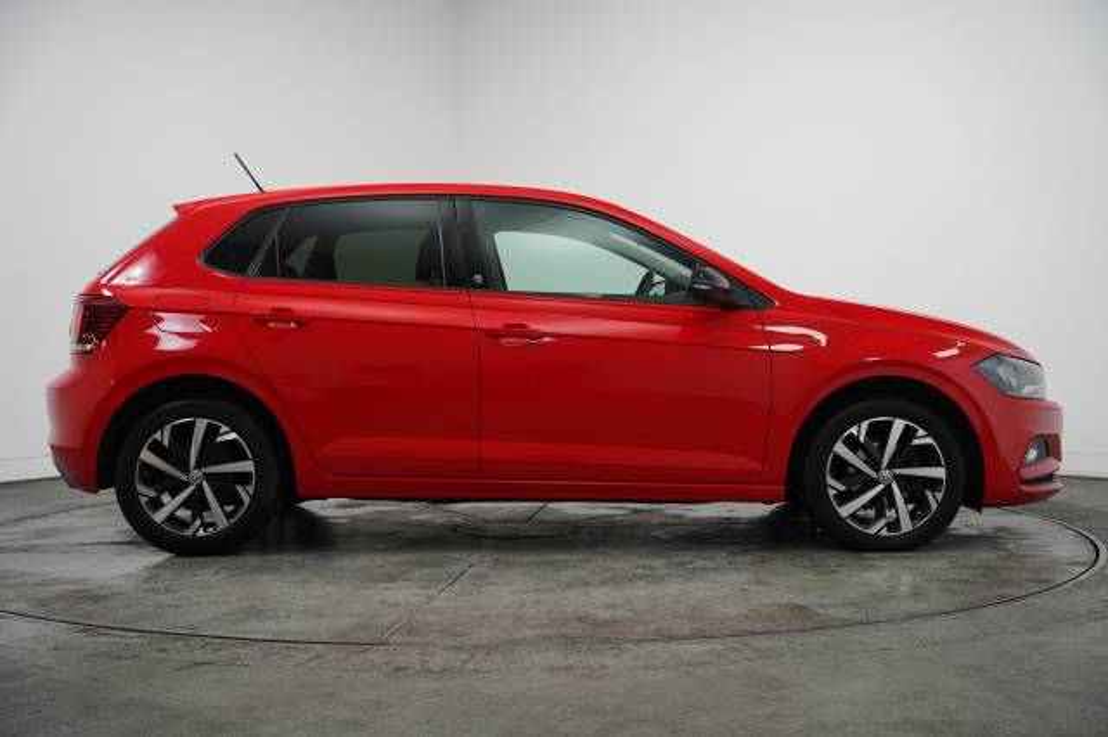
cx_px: 554
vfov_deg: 27.8
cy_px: 368
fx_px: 1489
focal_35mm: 48
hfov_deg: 40.8
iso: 1250
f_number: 4
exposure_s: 1/160
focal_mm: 48.4
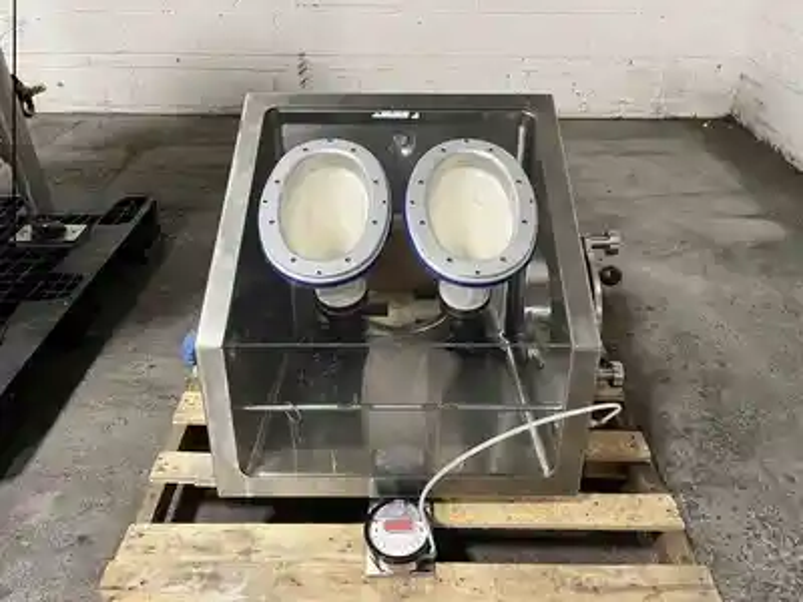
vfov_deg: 53.1
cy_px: 301
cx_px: 402
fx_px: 603
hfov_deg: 67.3
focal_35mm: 26
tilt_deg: -34.1
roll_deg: +1.1
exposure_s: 1/60
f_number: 1.6
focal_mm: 5.1
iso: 200
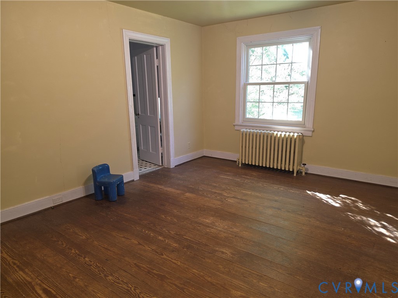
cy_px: 149
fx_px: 264
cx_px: 199
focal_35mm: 23
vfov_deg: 58.9
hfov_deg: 73.9
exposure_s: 1/24
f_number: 1.4
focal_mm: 6.5
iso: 200
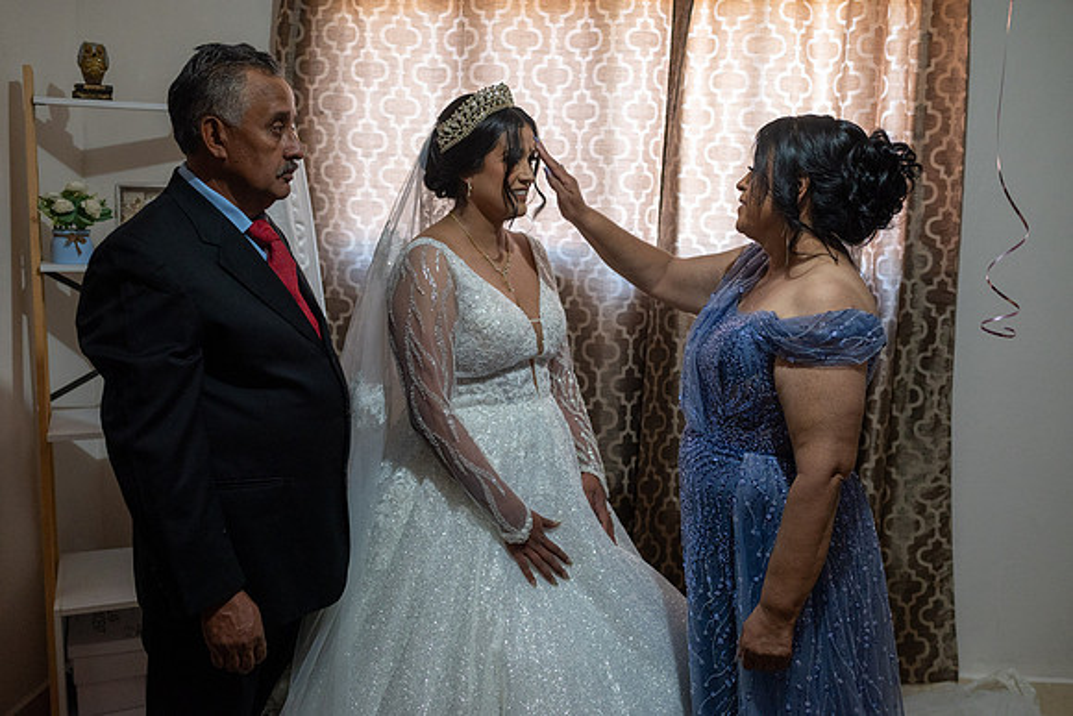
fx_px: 1043
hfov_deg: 54.4
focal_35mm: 35
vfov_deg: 37.9
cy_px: 358
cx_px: 536
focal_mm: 35
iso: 1600
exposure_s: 1/125
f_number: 3.5
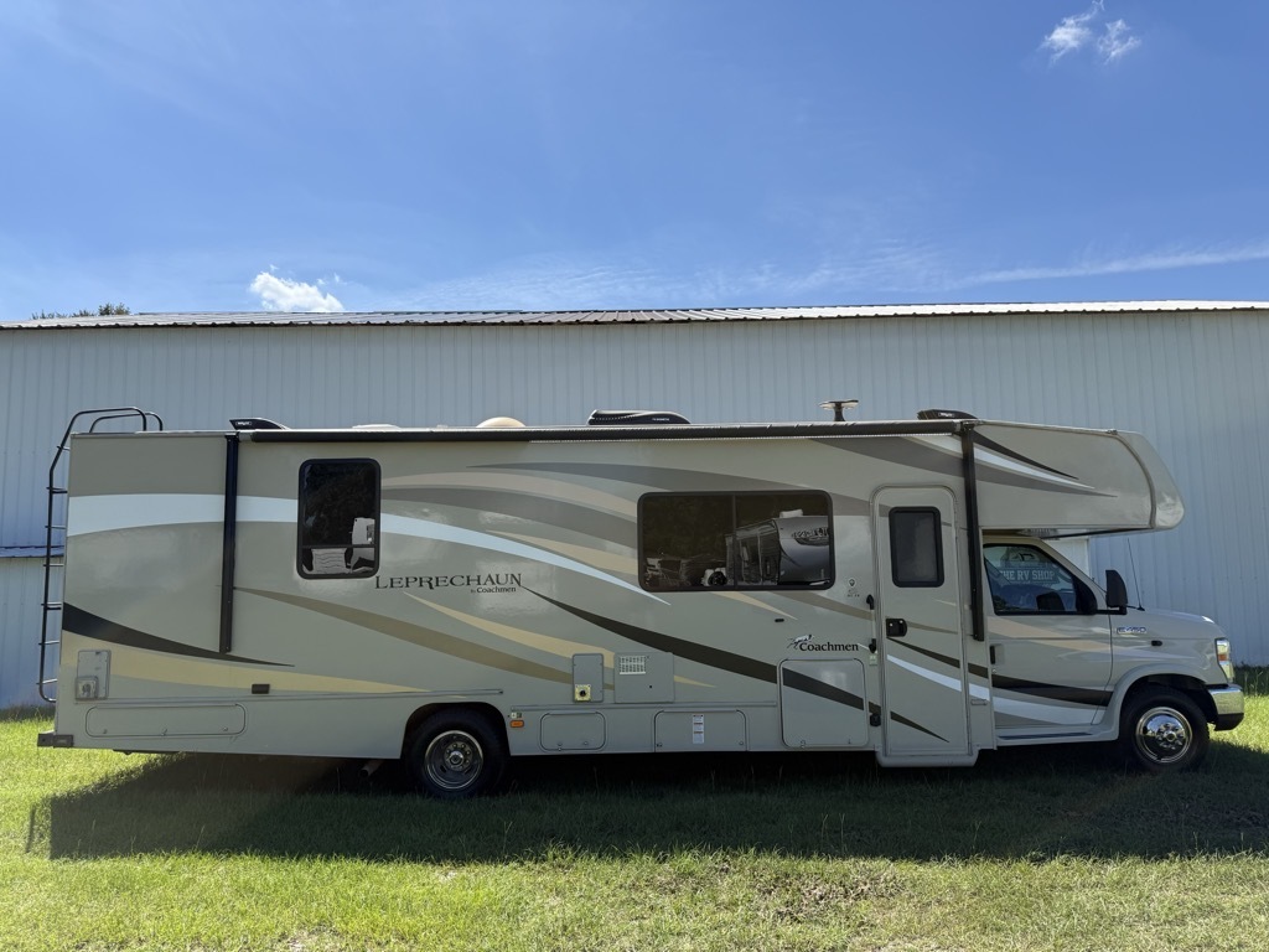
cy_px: 476
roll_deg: +1.6
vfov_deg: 56.8
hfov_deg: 71.6
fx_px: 880
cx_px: 634
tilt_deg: +6.7
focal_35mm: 24
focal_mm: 6.76
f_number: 1.78
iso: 80
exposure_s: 1/4405
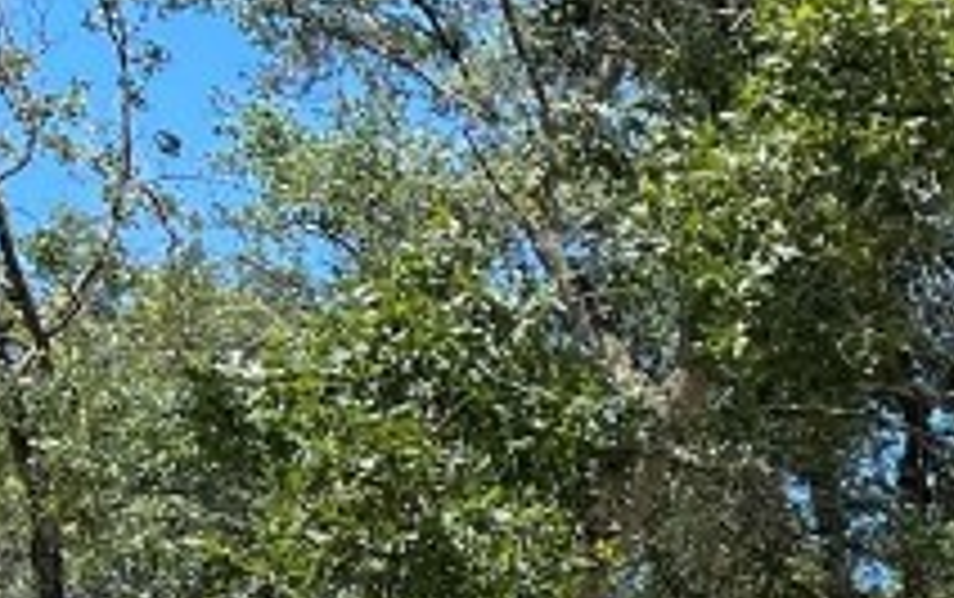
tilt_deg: +1.1
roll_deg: -0.3
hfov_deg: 12.8
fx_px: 3462
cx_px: 2146
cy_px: 1466
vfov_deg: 8.9
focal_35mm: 133
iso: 50
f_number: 1.5
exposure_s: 1/3356
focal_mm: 5.7
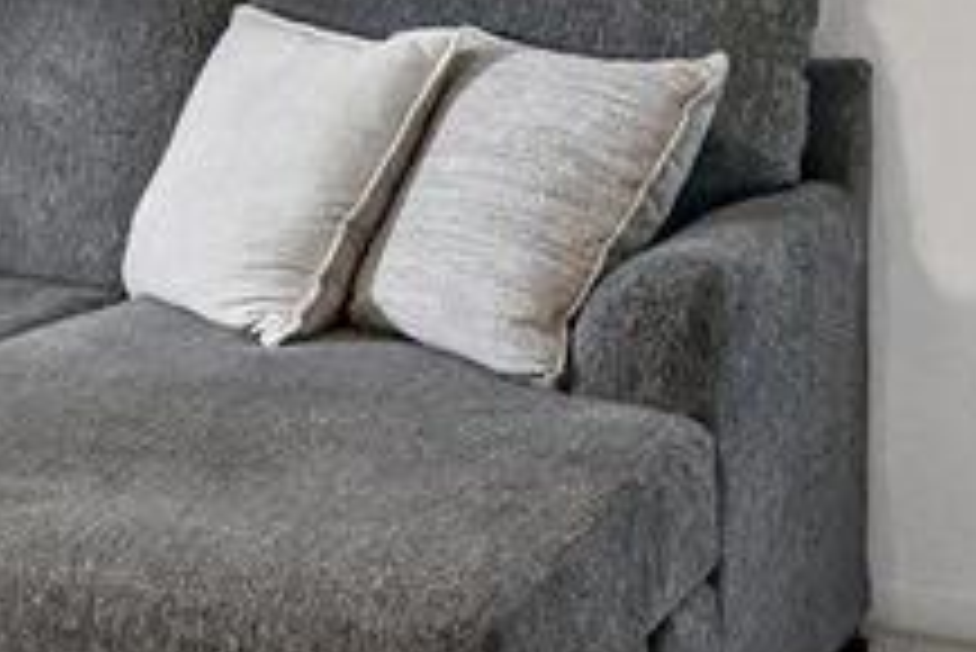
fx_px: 2794
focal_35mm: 103
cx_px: -297
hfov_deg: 18.4
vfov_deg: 12.7
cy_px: -279
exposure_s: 1/50
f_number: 8
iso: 3200
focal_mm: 14
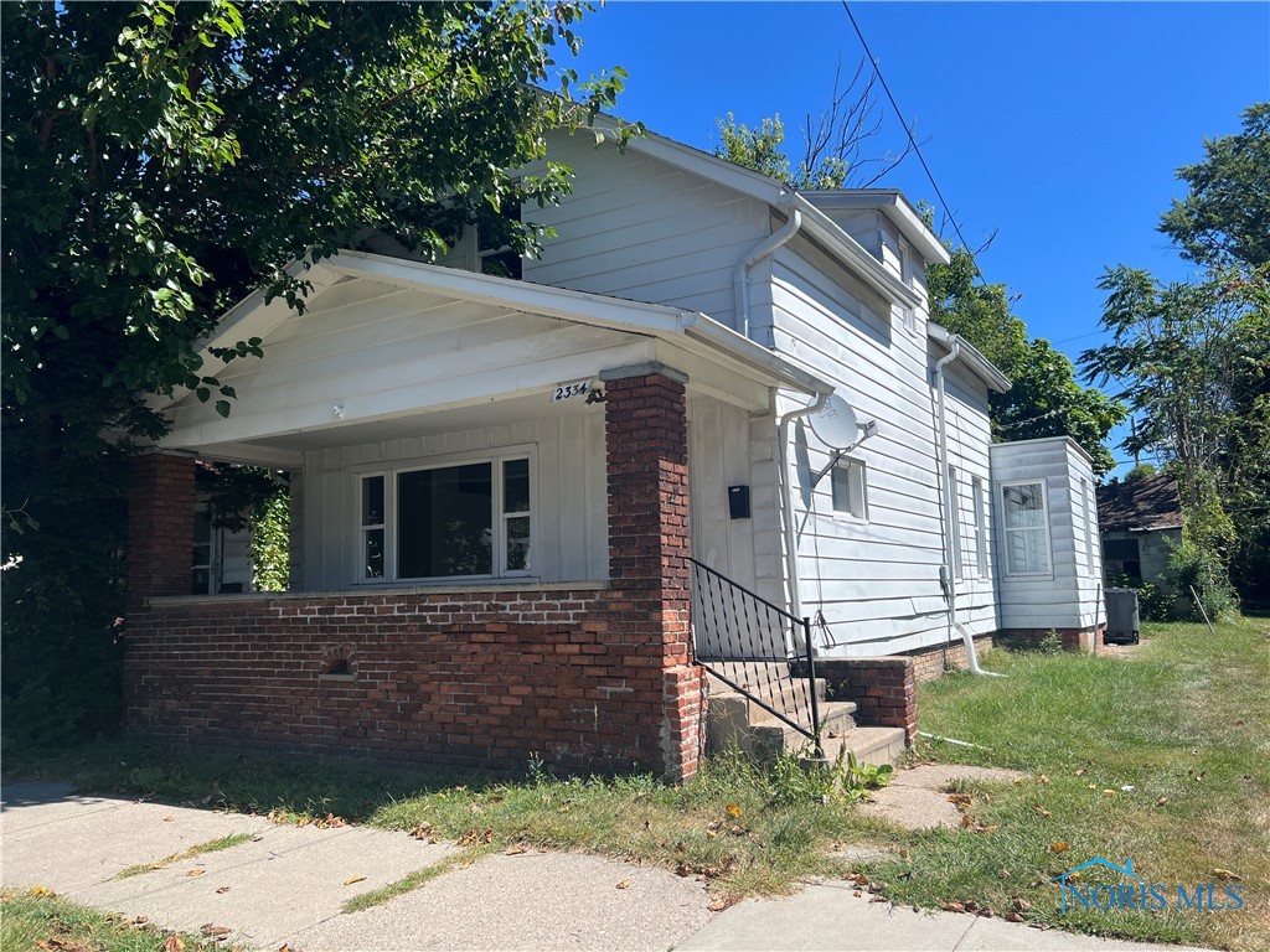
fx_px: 954
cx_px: 635
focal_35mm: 26
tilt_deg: +7.6
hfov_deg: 67.3
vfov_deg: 53.1
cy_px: 476
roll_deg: +2.1
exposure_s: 1/2994
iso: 50
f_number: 1.5
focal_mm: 5.7
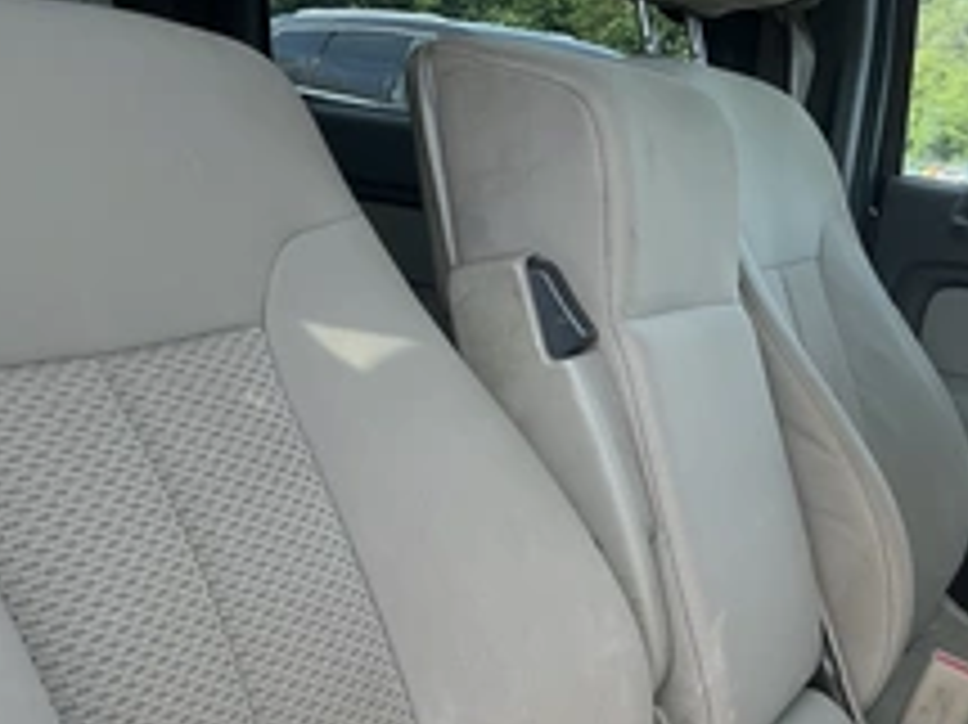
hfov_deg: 35.4
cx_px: 360
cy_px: 445
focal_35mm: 54
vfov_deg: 26.9
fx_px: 1509
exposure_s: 1/182
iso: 25
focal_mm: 3
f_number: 1.8
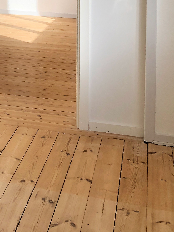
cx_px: -60
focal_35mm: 76
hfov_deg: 18.0
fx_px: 509
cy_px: -38
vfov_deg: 23.7
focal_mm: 3.99
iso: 20
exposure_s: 1/397
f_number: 1.8
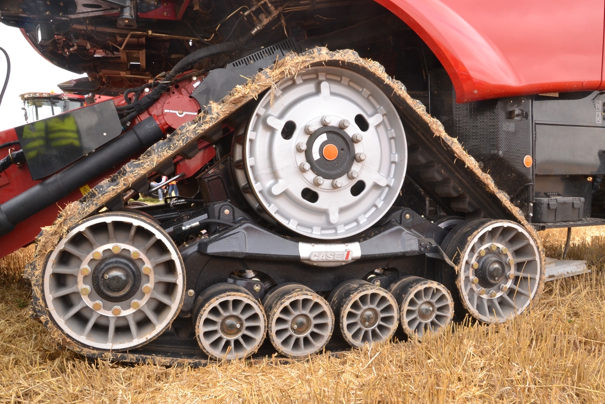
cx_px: 302
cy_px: 202
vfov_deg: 47.9
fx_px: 454
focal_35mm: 27
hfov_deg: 67.4
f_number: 16
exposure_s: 1/60
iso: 800
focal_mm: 18
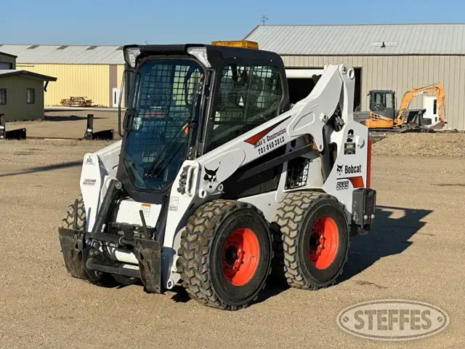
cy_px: 174
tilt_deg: -5.1
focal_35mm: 77
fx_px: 1034
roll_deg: -0.4
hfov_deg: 25.3
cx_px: 232
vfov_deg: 19.1
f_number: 2.8
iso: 32
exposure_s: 1/1074
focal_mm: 9
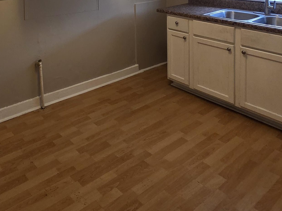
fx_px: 261
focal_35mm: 32
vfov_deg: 36.9
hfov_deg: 54.8
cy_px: -23
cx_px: 80
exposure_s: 1/60
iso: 200
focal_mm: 2.2
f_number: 2.2
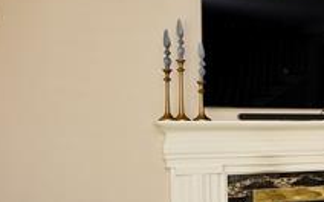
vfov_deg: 18.7
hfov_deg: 20.8
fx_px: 609
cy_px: 158
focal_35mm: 69
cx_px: 579
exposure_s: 1/60
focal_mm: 14
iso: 800
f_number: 9
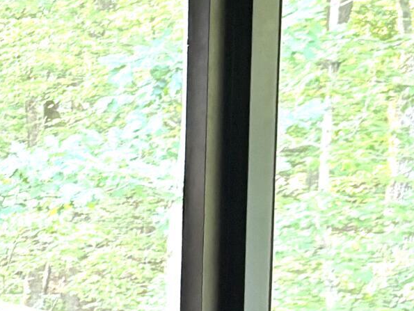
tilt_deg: -7.5
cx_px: -328
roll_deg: +1.5
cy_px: 322
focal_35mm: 131
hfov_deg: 13.5
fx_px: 1568
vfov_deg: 11.2
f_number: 1.6
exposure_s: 1/60
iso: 200
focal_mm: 5.96
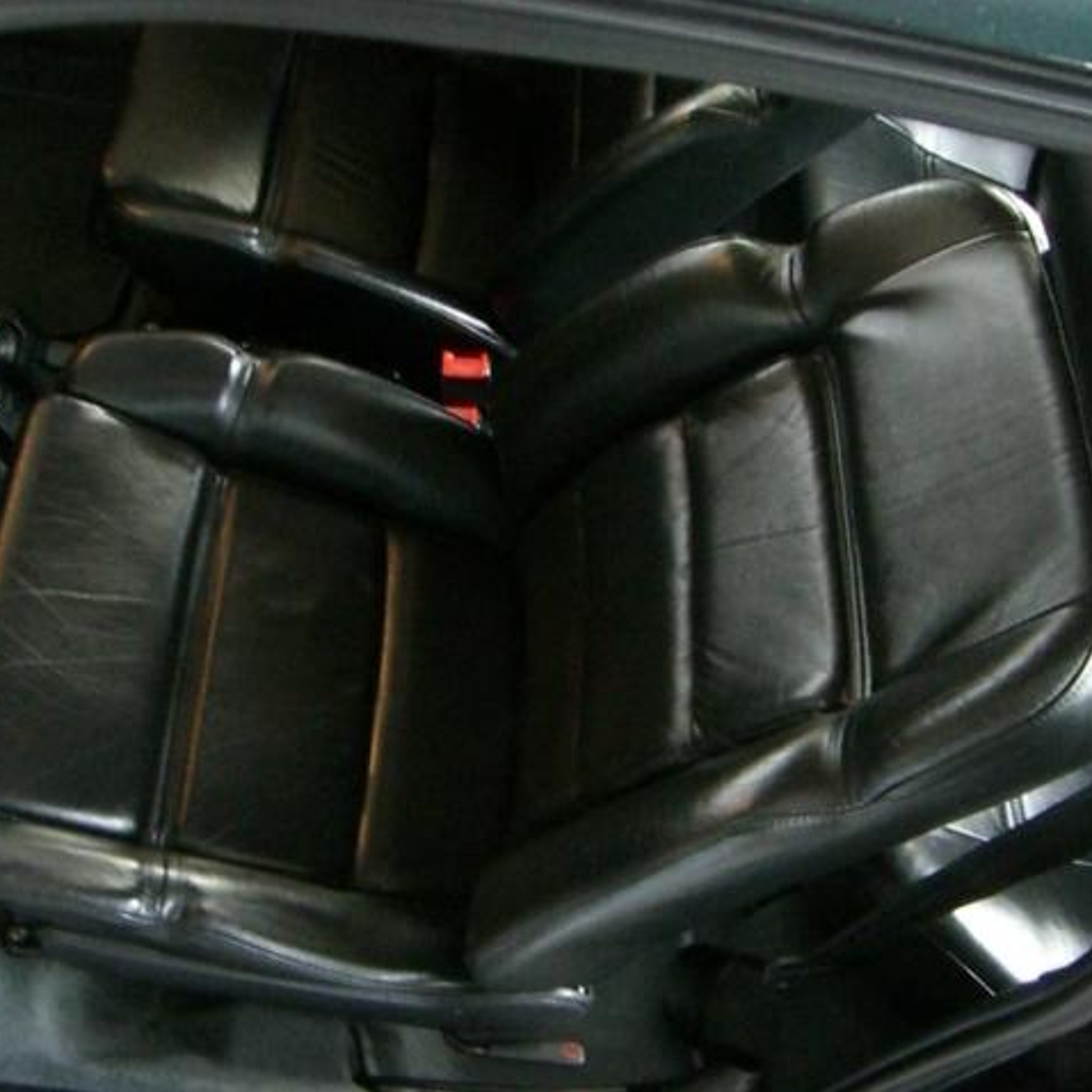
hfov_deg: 37.6
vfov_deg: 37.6
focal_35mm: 45
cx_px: 553
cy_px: 546
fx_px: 1606
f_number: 2.7
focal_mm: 6.2
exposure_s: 1/15
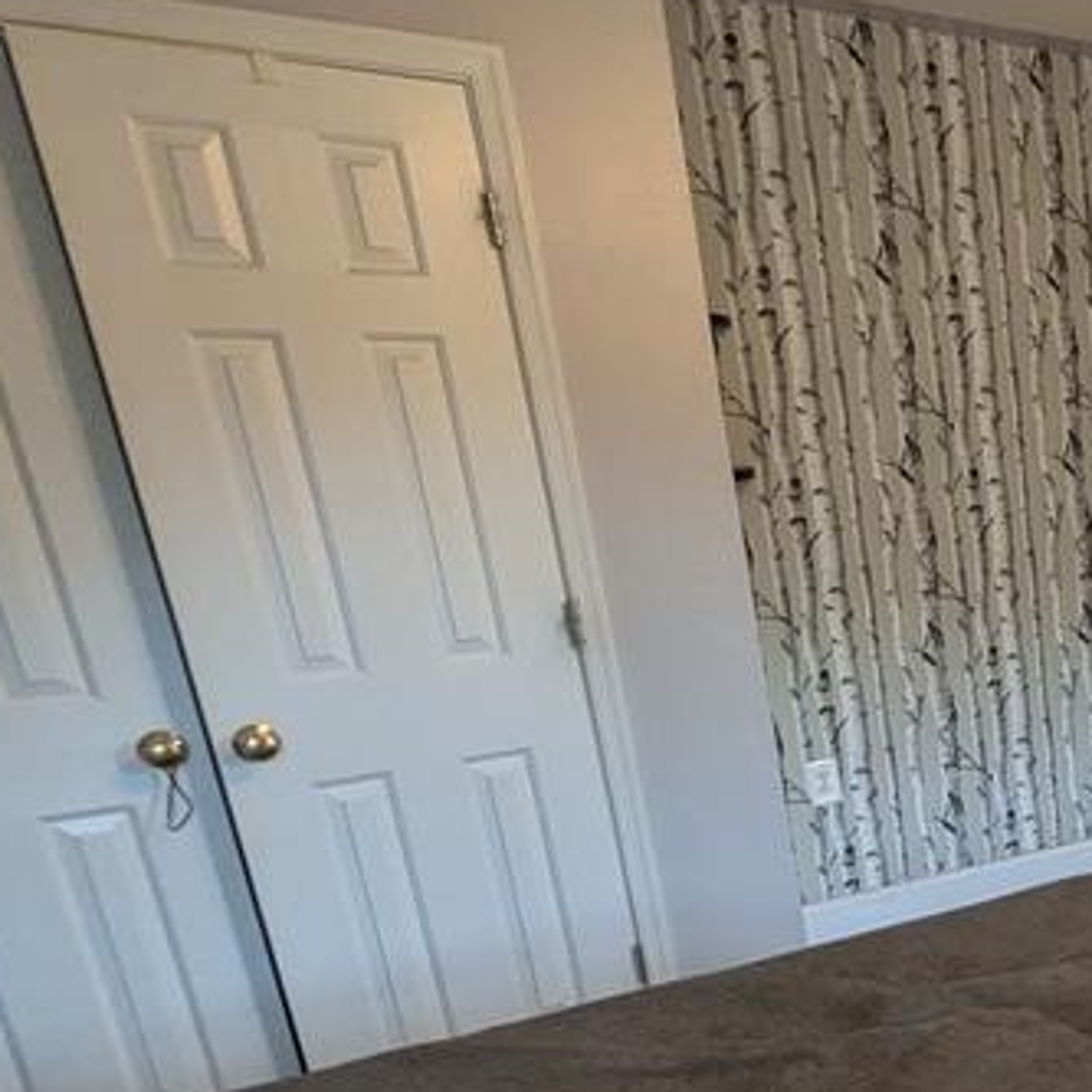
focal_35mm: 38
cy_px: 849
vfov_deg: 42.2
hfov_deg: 34.7
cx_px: 1322
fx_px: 1356
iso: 239
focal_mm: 1.83
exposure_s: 1/120
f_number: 2.2
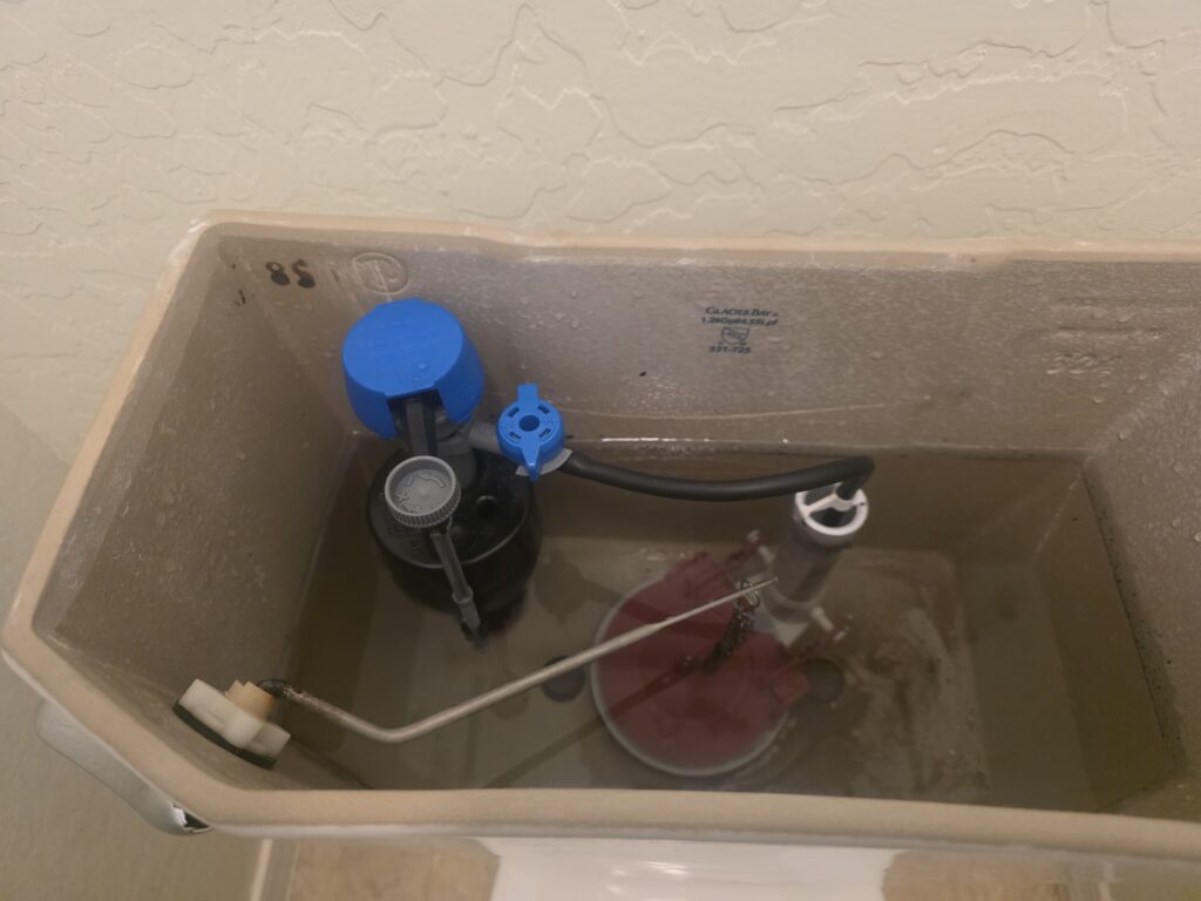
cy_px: 450
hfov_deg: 73.9
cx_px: 600
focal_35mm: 23
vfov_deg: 58.9
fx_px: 798
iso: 1250
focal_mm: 6.3
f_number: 1.7
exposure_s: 1/120
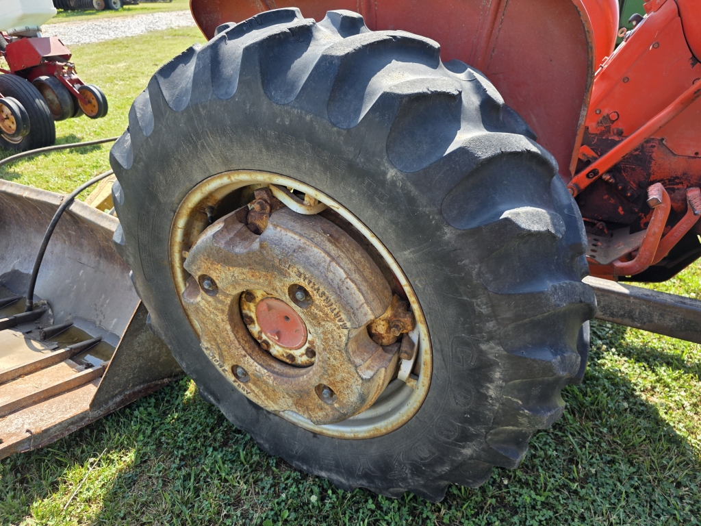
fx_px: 466
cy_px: 263
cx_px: 350
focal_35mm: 23
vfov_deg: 58.9
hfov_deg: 73.9
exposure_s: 1/359
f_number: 1.7
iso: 25
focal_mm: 6.3
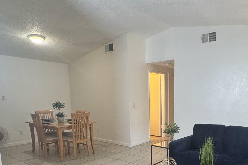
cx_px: 170
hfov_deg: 61.8
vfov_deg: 43.0
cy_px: 130
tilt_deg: -9.9
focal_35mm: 29
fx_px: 200
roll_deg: +0.3
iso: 250
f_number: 2.2
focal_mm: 2.22
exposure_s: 1/120
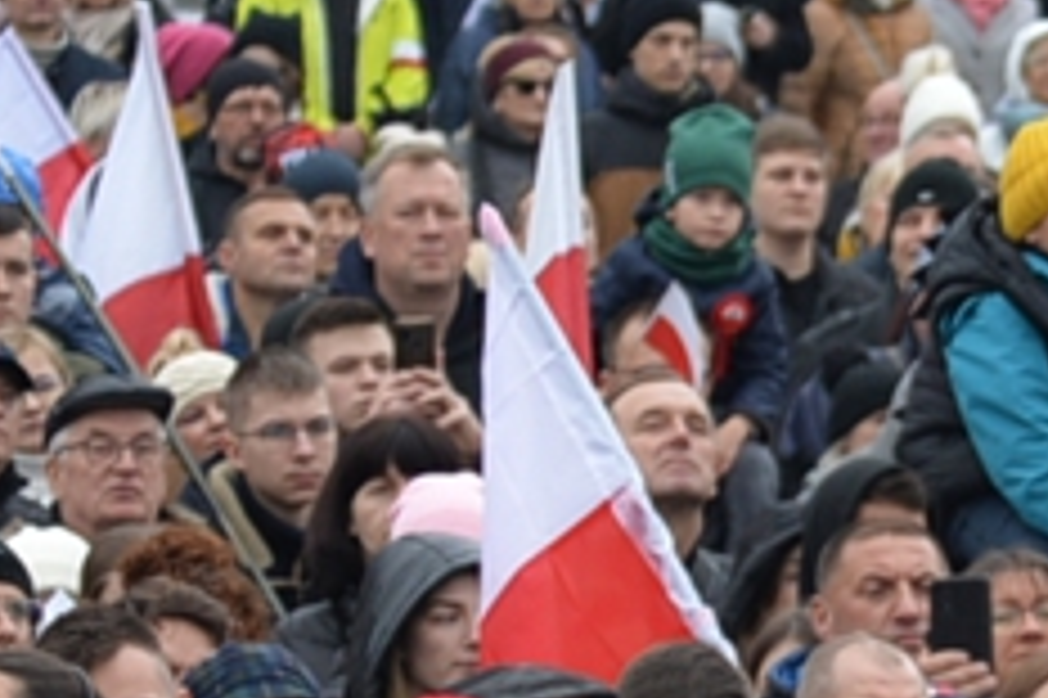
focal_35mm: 709
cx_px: 1777
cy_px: 1513
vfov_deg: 1.9
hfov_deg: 2.9
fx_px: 20625
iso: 500
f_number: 5.6
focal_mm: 110
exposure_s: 1/320
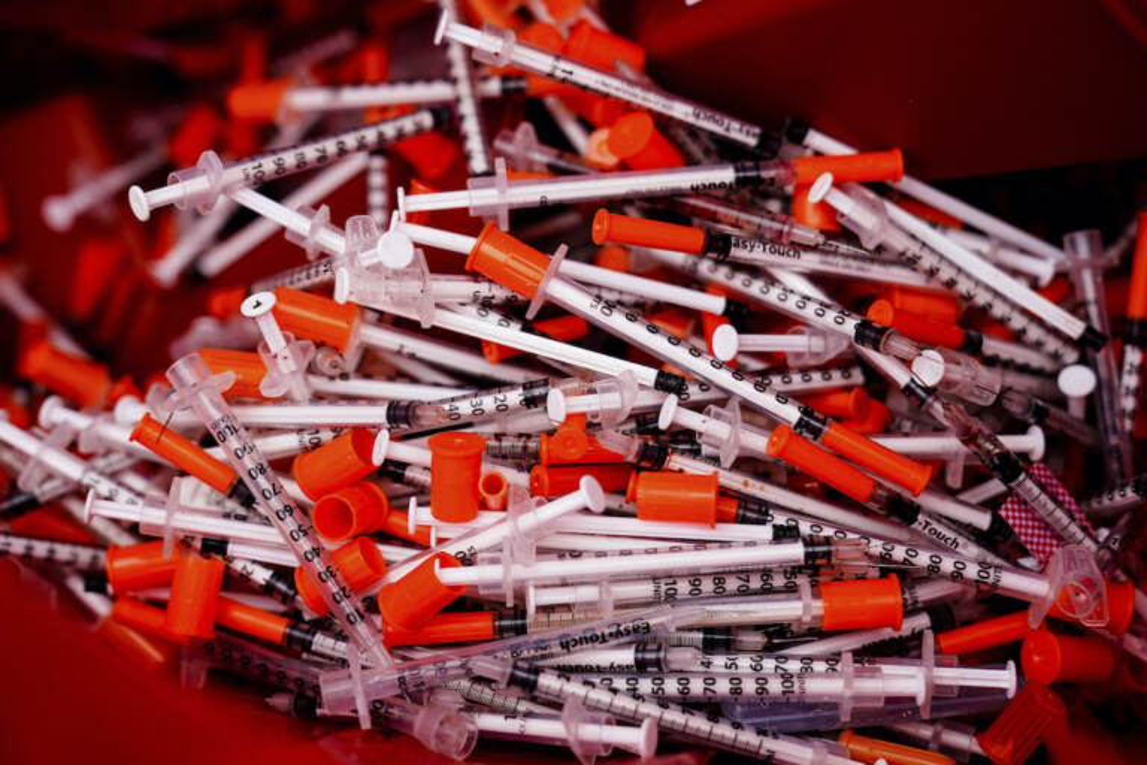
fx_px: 1529
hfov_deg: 41.1
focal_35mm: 48
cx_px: 574
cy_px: 382
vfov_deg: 28.1
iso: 320
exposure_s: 1/1600
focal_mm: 48
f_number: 2.8
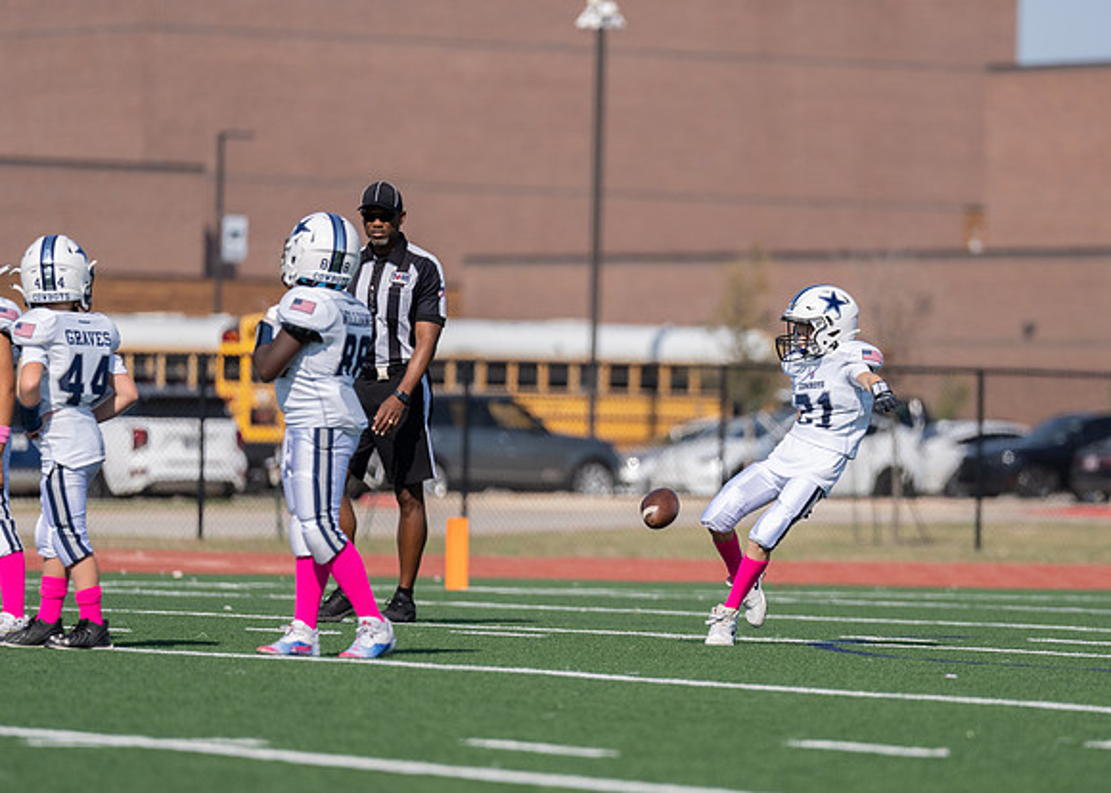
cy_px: 417
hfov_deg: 6.9
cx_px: 759
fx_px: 9214
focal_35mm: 292
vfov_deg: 4.9
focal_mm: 200
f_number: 2.8
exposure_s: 1/2500
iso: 100
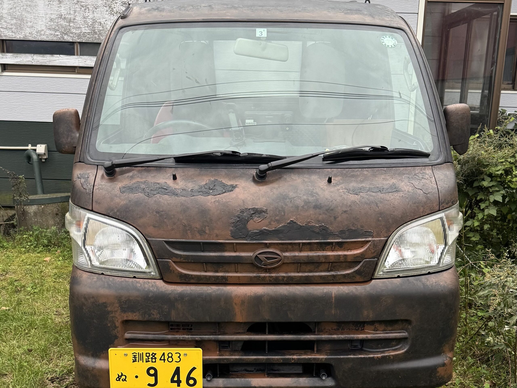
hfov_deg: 71.6
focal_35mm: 24
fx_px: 358
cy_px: 194
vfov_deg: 56.8
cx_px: 258
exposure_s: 1/60
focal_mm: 6.76
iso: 250
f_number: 1.78
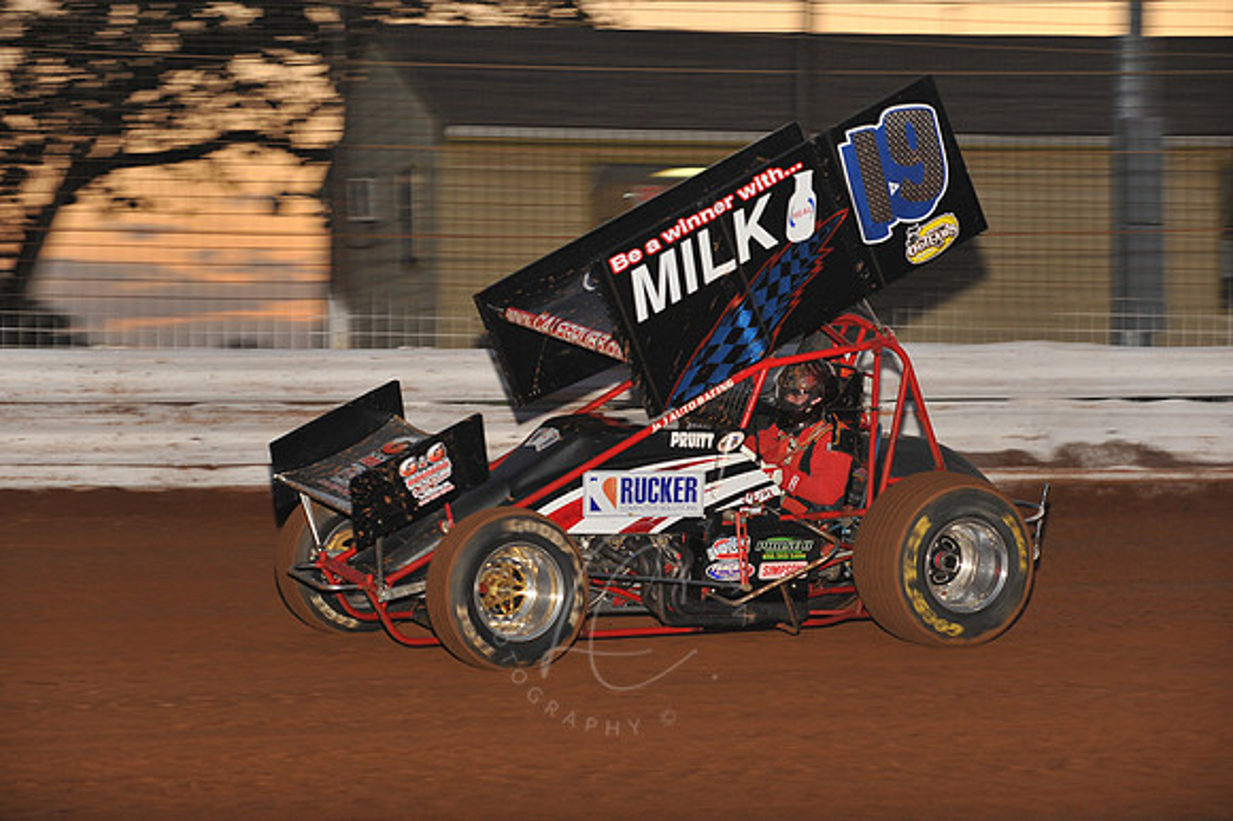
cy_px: 410
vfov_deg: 11.4
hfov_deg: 17.1
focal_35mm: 120
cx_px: 616
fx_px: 4107
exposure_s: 1/320
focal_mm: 120
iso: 640
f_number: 6.3
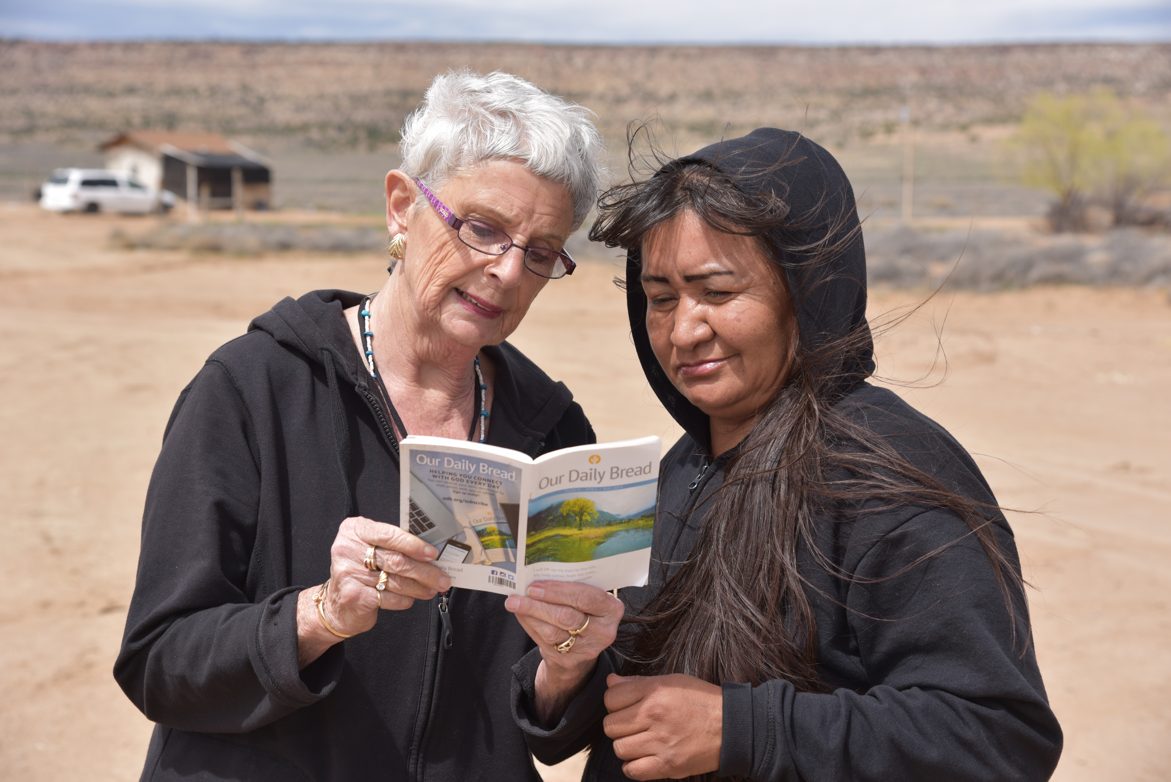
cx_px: 586
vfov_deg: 20.9
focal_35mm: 65
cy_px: 391
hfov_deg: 30.9
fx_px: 2115
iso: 200
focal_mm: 65
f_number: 6.3
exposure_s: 1/640
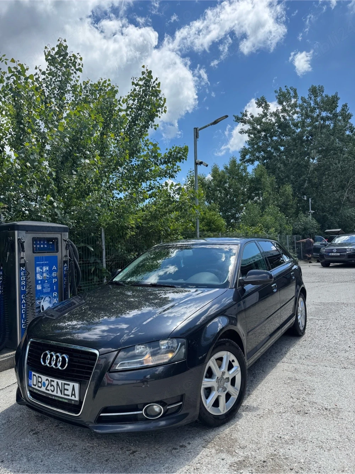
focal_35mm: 24
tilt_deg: +0.1
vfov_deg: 71.6
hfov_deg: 56.8
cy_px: 237
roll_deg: +2.8
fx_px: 328
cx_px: 178
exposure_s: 1/3096
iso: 80
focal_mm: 6.76
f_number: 1.78
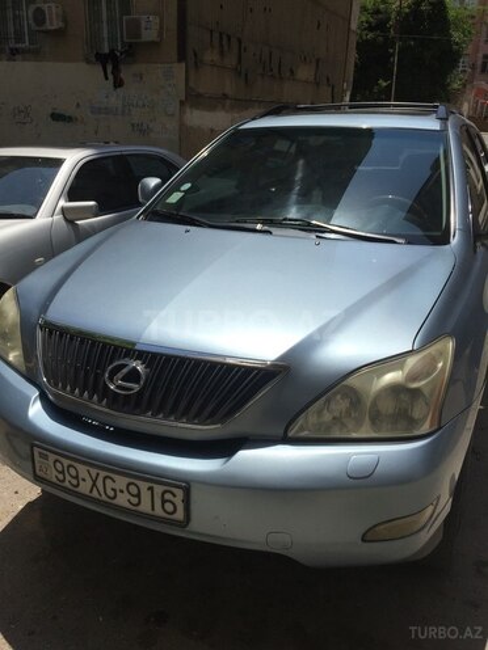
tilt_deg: -21.1
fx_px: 545
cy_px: 325
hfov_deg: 48.2
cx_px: 244
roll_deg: -2.5
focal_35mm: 29
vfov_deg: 61.7
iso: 32
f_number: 2.2
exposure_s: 1/4950
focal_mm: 4.15
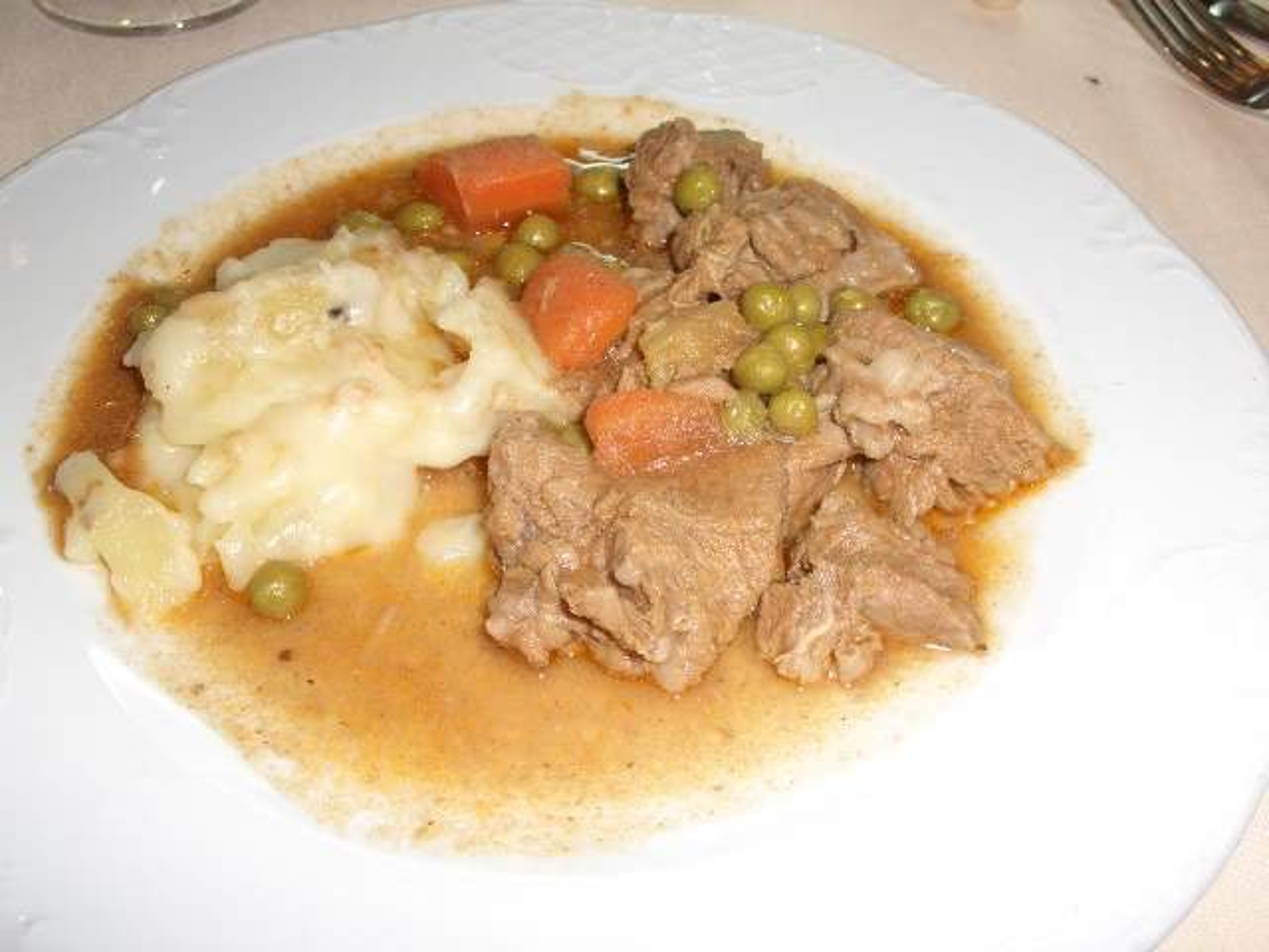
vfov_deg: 39.7
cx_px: 634
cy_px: 476
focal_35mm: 36
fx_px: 1320
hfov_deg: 51.4
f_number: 2.9
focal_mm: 7.8
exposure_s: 1/60
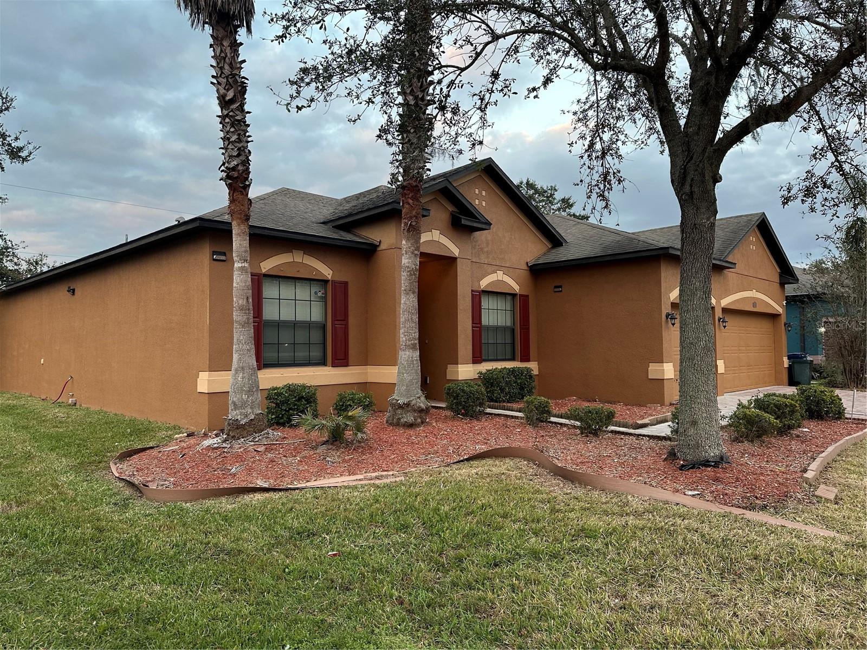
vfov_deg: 56.8
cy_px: 325
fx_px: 601
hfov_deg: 71.6
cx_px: 434
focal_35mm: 24
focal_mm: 6.86
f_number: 1.78
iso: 125
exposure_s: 1/121
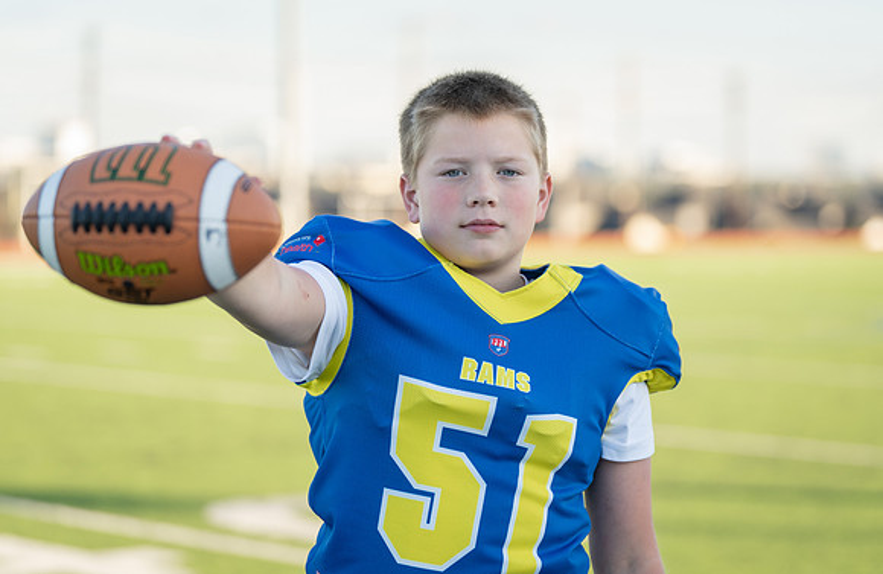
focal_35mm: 113
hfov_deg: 18.3
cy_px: 281
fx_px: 2743
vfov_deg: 11.9
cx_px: 462
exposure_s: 1/320
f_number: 2.8
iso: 100
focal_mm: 100
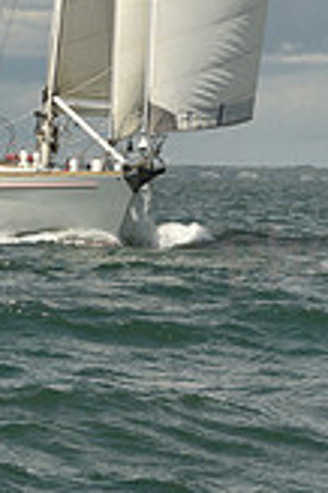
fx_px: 6299
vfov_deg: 4.5
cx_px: 65
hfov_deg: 3.0
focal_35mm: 460
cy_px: -198
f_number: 14
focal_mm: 130
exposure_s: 1/800
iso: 320
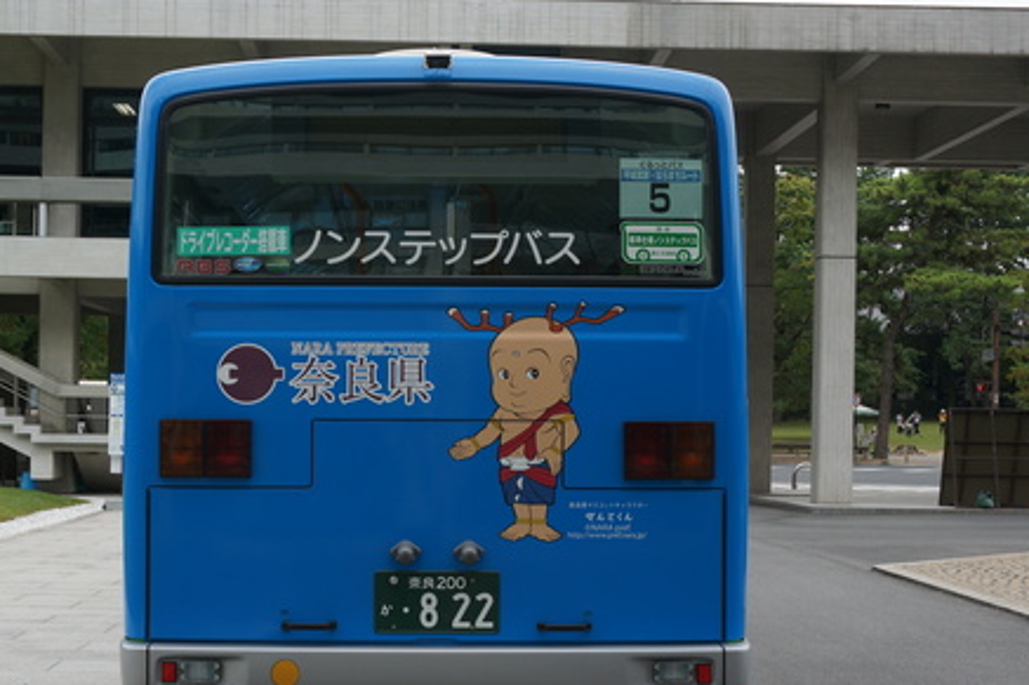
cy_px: 406
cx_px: 433
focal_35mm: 60
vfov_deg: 22.7
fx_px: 1705
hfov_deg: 33.5
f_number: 8
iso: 100
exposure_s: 1/125
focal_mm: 29
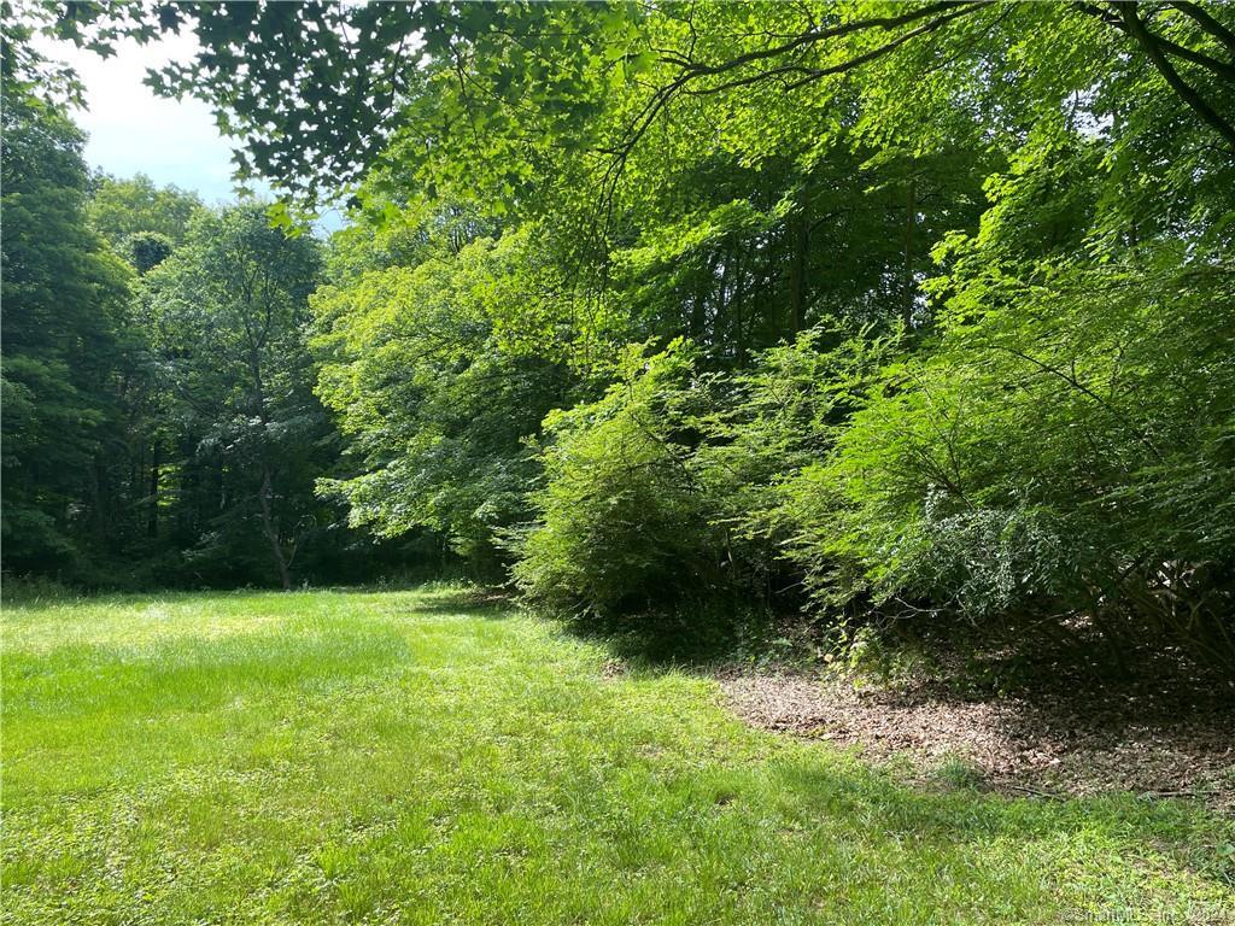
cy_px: 463
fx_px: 928
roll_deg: +2.4
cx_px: 618
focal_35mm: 26
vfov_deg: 53.1
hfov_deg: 67.3
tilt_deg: +6.2
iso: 32
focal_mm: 4.2
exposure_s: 1/550
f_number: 1.6
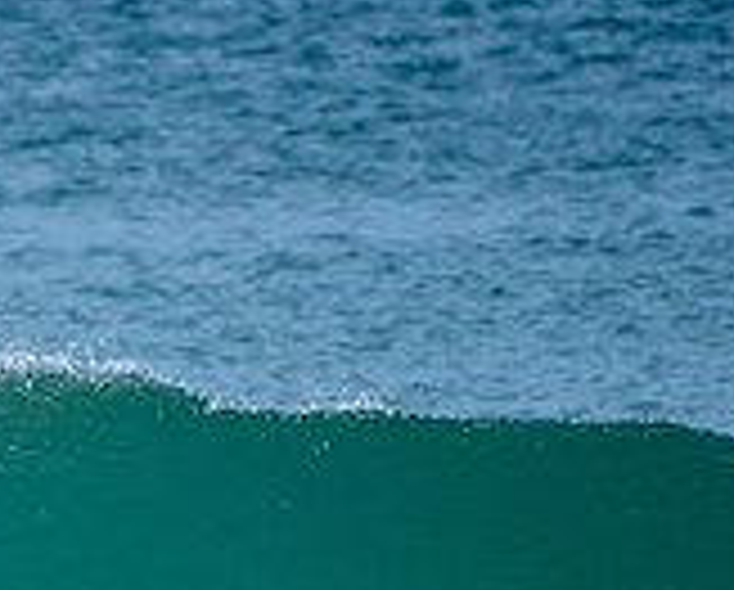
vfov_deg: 0.9
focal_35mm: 1667
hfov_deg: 1.2
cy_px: 664
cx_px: -414
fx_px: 36278
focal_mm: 500
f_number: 5.6
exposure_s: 1/2000
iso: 160
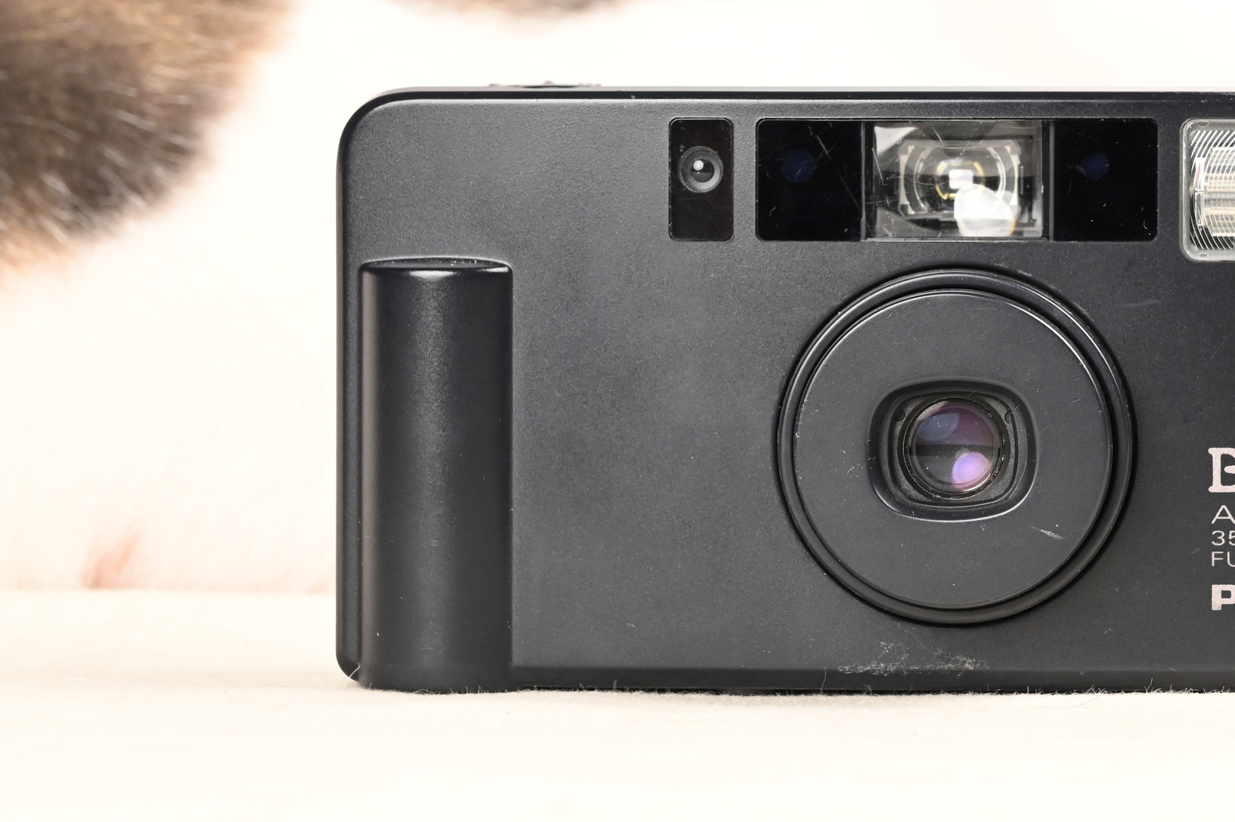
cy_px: 319
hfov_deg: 10.6
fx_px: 6651
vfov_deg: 7.1
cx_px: 921
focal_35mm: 194
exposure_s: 1/100
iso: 3200
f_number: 13
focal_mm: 120
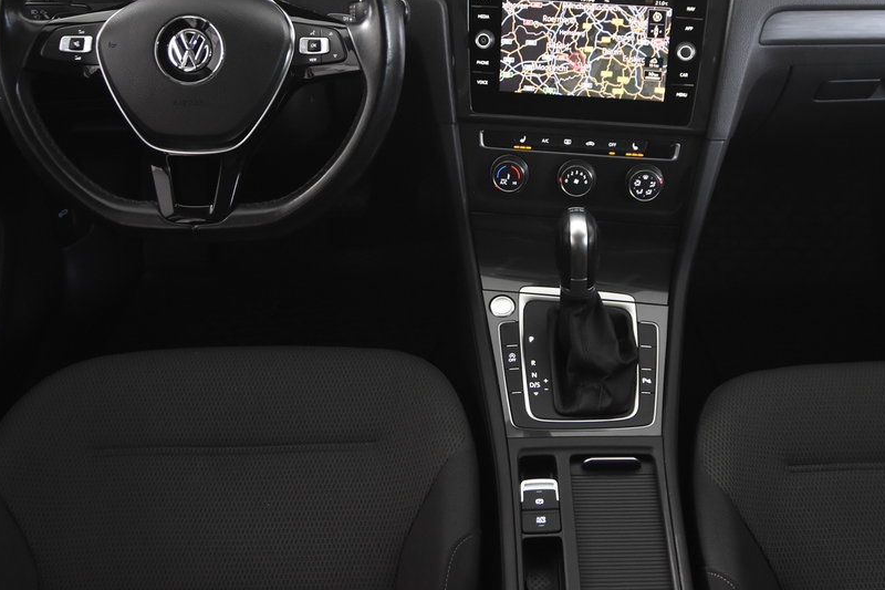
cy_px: 203
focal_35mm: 41
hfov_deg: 47.5
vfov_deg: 32.5
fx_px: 1003
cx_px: 501
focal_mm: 17
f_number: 3.2
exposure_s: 1/40
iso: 1600
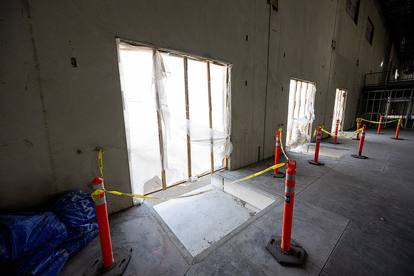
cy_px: 138
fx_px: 161
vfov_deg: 81.2
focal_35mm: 14
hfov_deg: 104.2
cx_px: 207
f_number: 5
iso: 1600
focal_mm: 14
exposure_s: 1/400
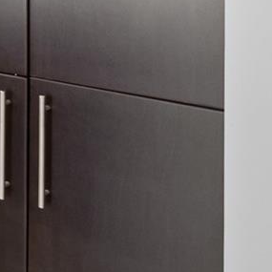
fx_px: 925
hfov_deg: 9.3
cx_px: -696
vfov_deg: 15.2
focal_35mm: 104
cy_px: -166
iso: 250
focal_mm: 17
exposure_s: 1/6
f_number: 8
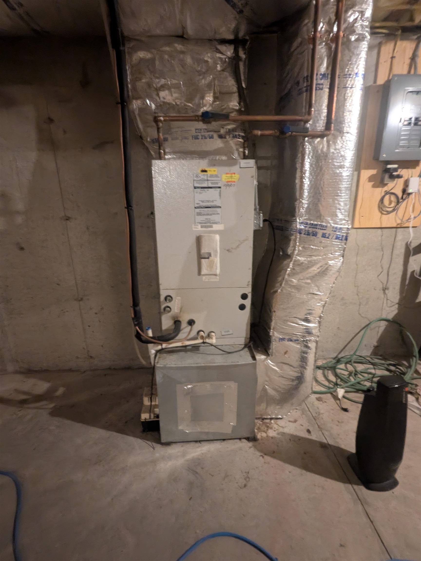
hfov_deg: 78.1
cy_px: 280
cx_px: 210
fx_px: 259
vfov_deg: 94.5
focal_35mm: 16
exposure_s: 1/24
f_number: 2.2
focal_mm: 2.22
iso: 1734
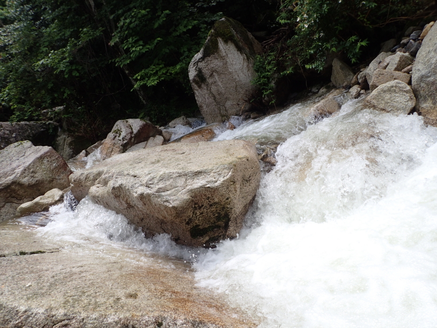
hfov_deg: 69.4
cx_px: 218
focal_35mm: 25
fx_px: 316
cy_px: 164
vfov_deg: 54.9
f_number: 2.8
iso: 100
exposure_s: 1/400
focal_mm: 4.5
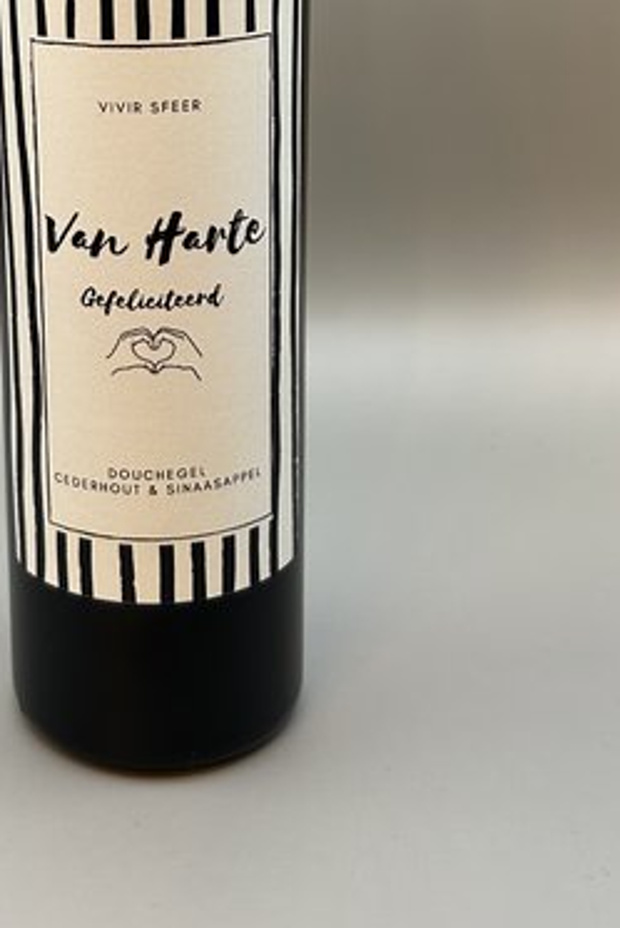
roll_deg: +0.5
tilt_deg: -14.2
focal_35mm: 58
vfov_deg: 33.2
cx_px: 142
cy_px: 154
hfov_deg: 23.1
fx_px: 1497
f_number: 1.5
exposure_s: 1/100
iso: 100
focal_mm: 5.7
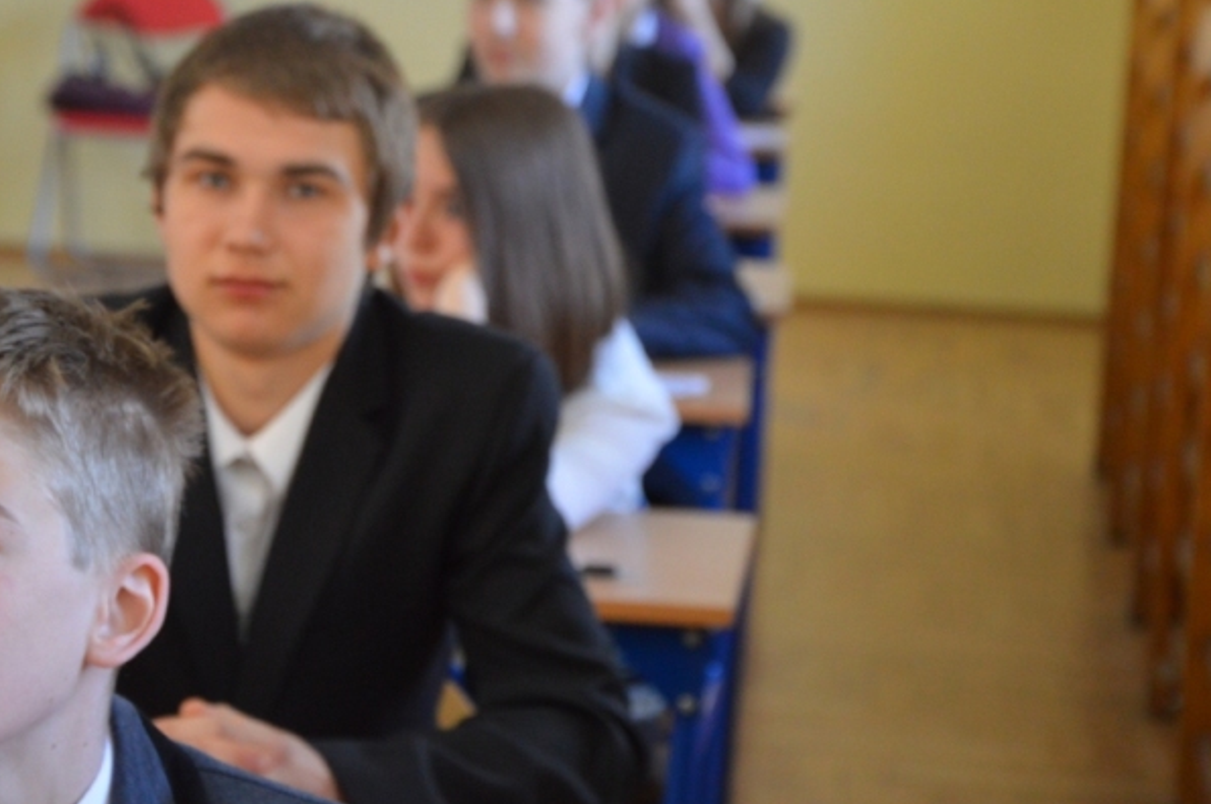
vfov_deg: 8.3
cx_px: 413
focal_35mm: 165
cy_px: 328
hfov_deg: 12.5
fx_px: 5544
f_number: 5.3
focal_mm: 80
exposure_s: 1/60
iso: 1600
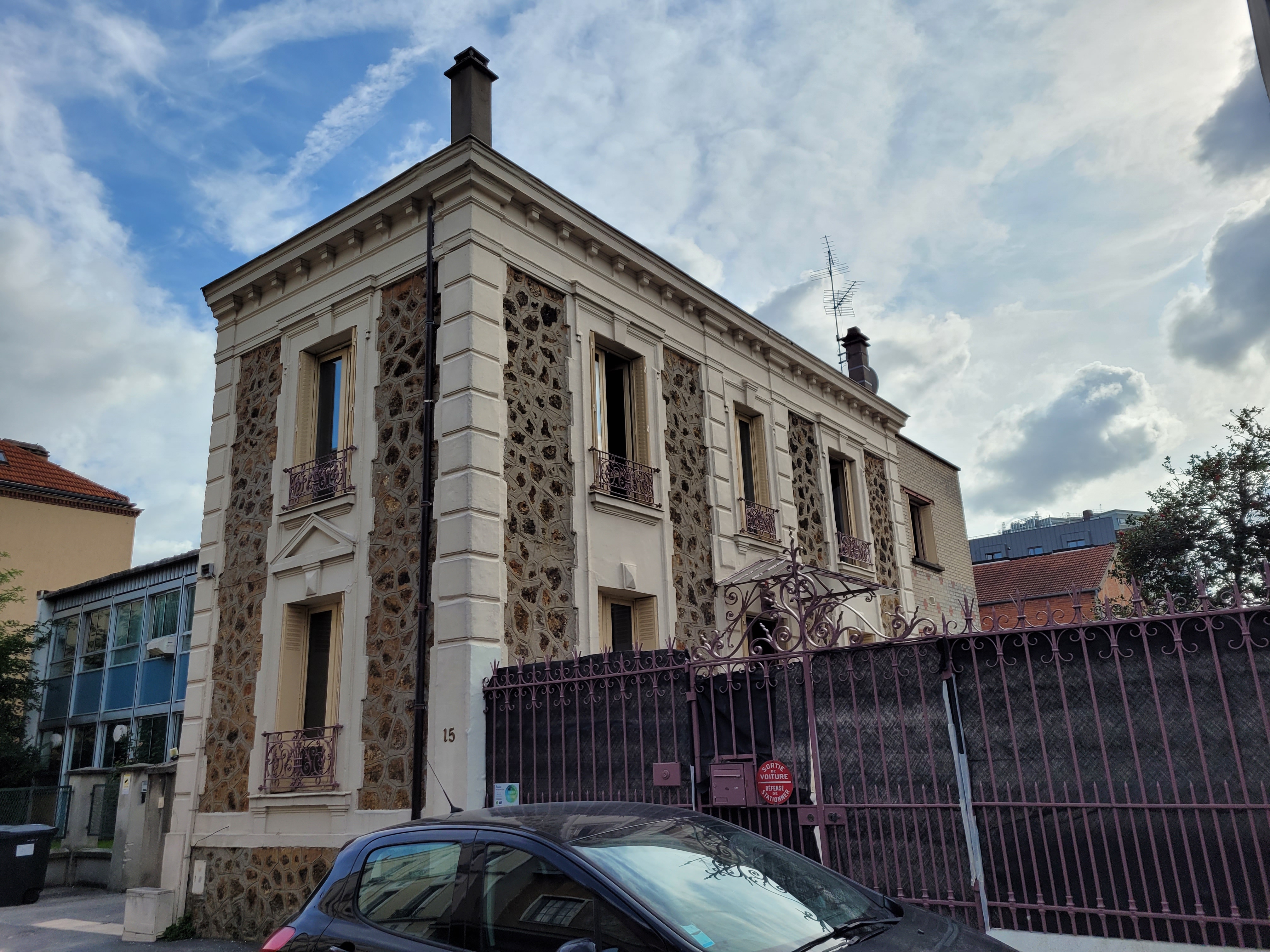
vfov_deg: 53.1
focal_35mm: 26
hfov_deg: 67.3
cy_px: 476
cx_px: 635
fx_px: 954
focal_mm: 5.4
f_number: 1.8
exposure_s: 1/2905
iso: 40
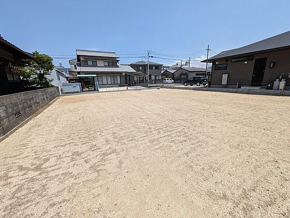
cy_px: 109
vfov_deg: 85.7
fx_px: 117
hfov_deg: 102.1
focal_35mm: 14
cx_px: 145
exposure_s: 1/2404
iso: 72
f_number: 2.2
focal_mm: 1.83
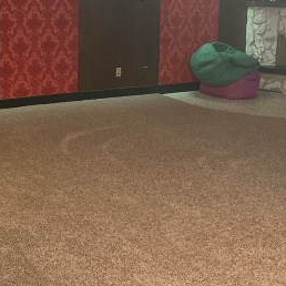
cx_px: 139
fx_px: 533
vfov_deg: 29.4
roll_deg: -2.3
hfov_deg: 30.0
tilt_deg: -7.0
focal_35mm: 57
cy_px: 62
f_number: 1.8
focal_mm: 4.25
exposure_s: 1/30
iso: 400
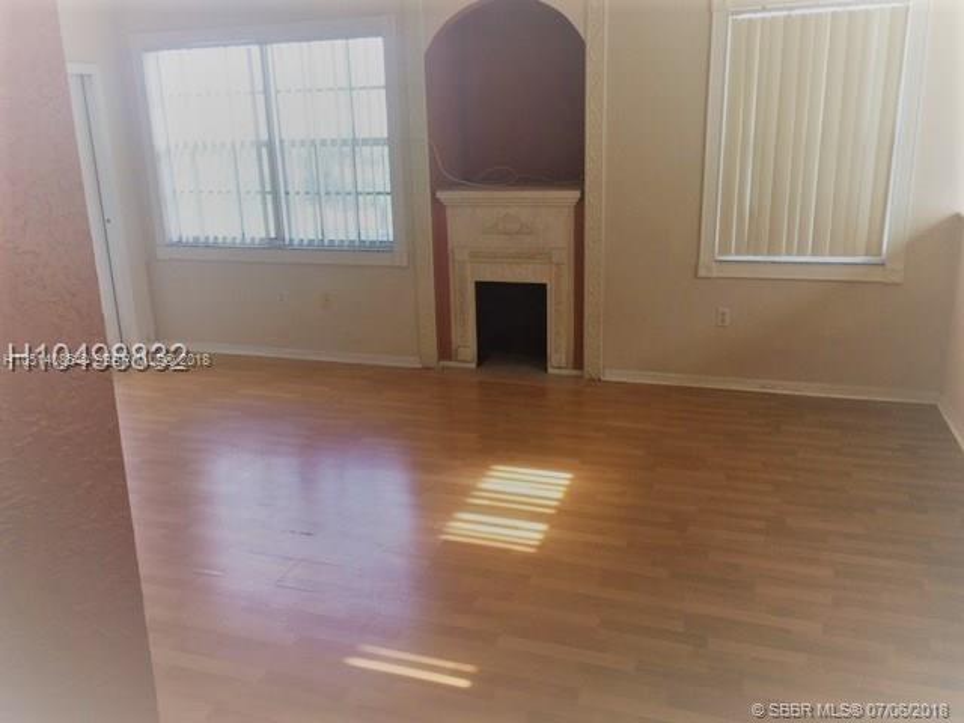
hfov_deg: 61.7
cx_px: 482
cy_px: 362
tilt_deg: -14.4
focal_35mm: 29
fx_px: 808
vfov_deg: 48.2
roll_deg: +1.4
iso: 32
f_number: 2.2
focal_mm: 4.15
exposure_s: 1/60
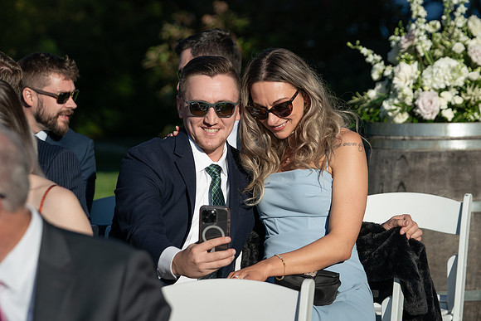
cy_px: 126
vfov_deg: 10.4
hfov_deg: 15.5
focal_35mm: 132
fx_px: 1769
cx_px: 247
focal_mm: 107
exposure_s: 1/1600
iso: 100
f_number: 4
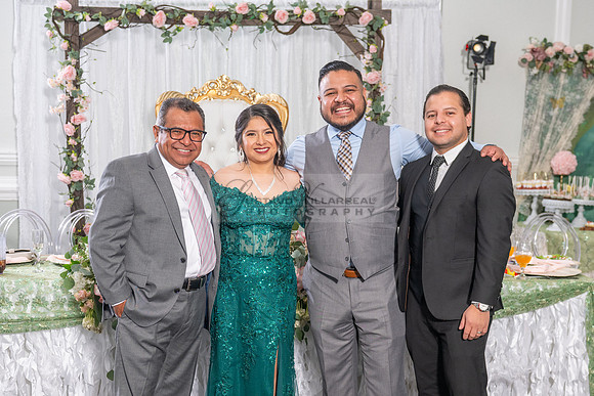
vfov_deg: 24.8
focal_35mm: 54
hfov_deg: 36.8
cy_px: 279
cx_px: 290
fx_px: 894
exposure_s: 1/160
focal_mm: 34
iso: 400
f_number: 3.5
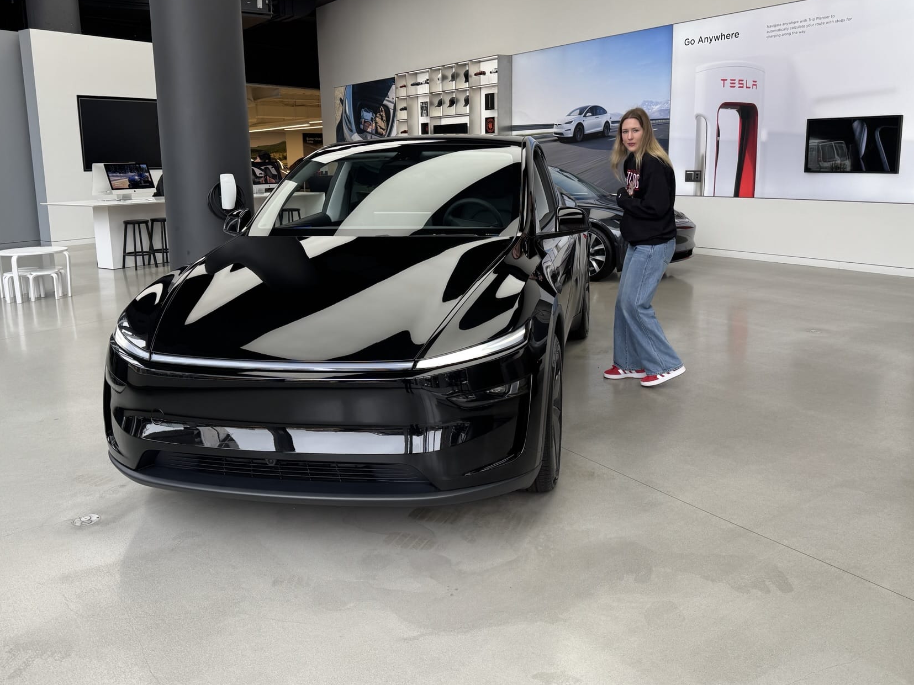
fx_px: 766
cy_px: 291
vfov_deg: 48.1
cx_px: 451
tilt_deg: -8.9
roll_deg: +2.0
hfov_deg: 61.7
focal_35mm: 29
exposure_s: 1/200
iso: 64
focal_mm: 6.76
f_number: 1.78
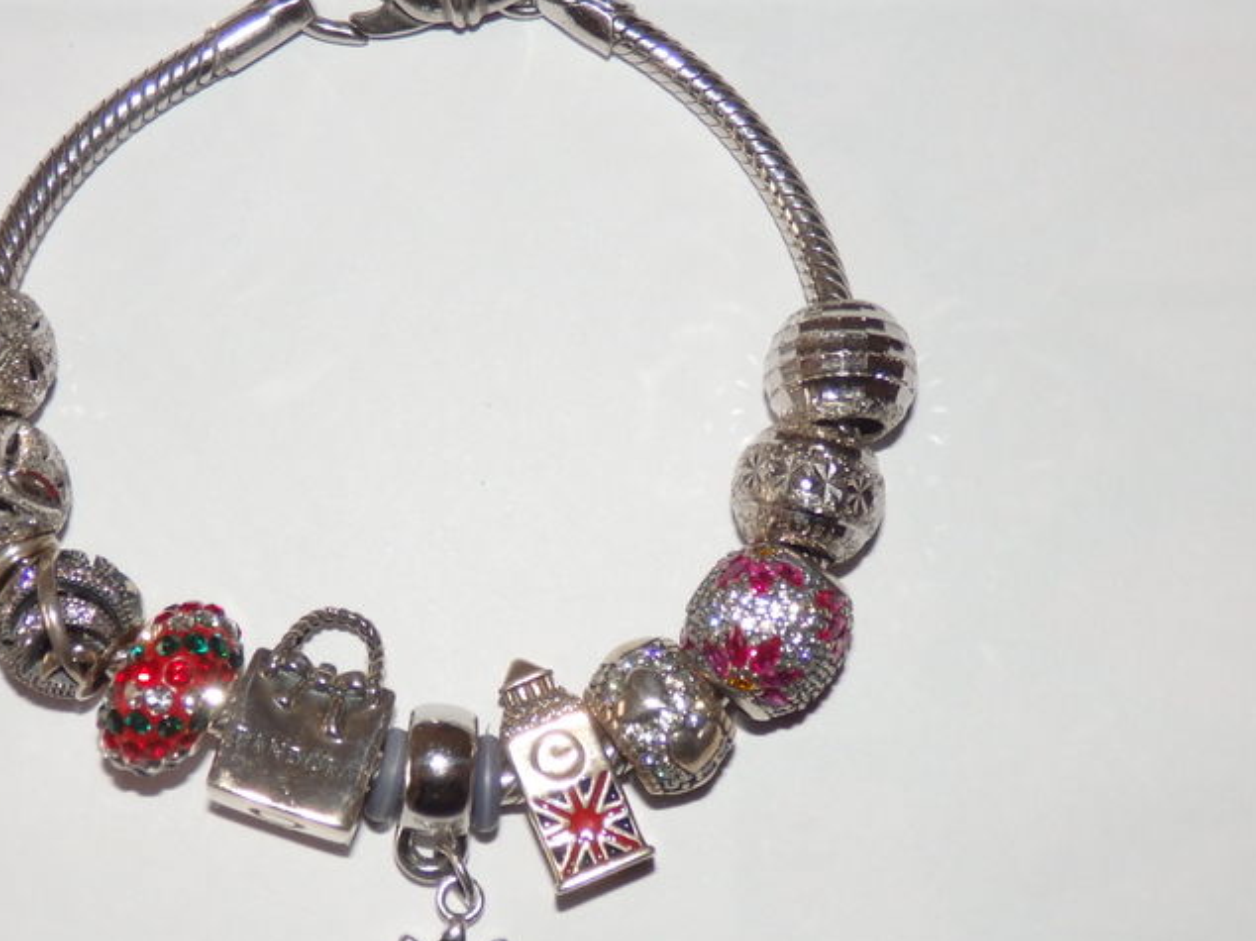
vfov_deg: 20.7
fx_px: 2575
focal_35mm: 71
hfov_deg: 27.3
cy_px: 584
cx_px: 452
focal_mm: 8
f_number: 3.8
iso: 160
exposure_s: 1/40
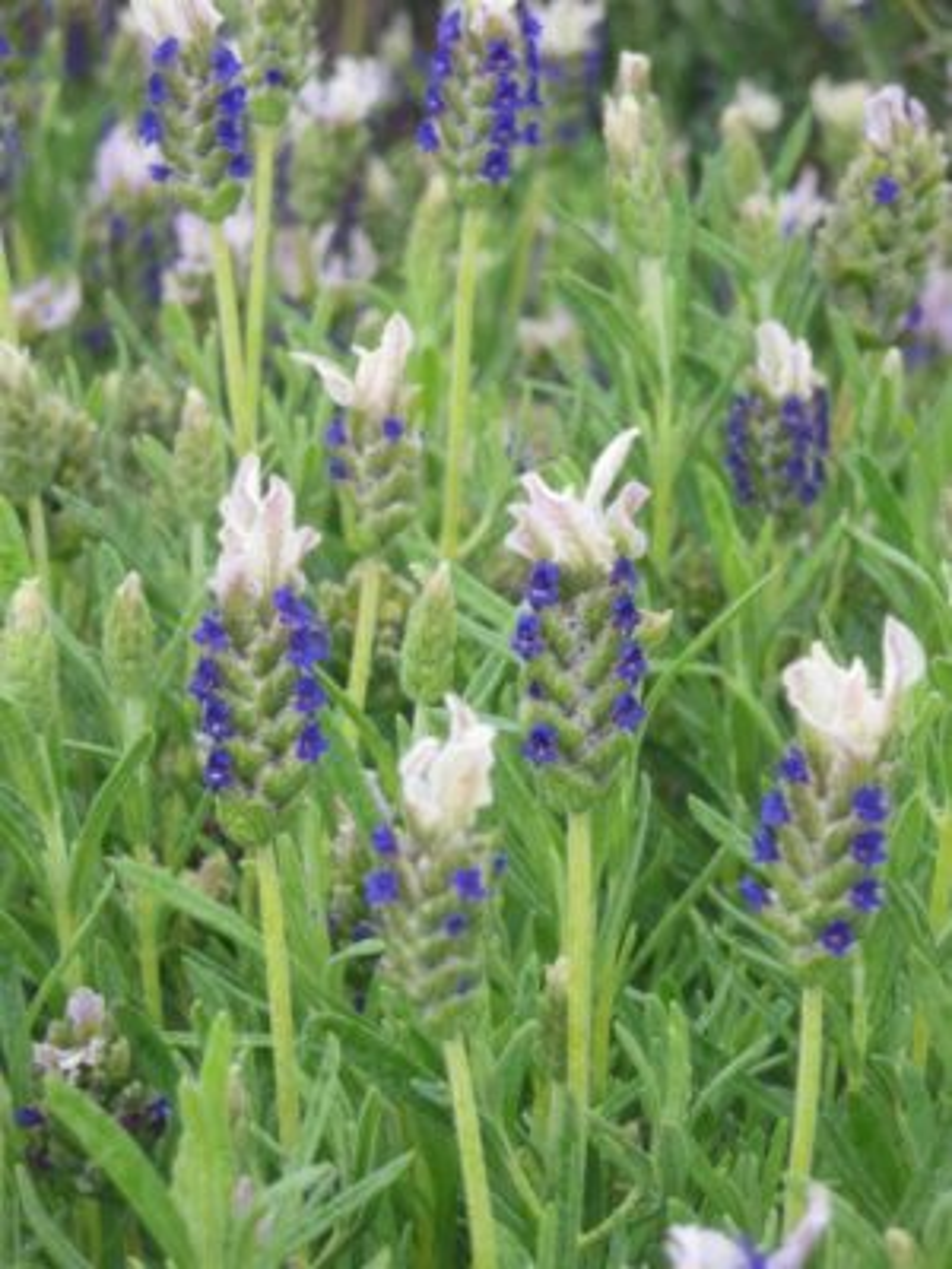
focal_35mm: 127
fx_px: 4657
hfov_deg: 11.7
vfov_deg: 15.5
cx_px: 476
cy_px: 634
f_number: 5
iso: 125
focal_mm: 22.6
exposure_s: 1/50
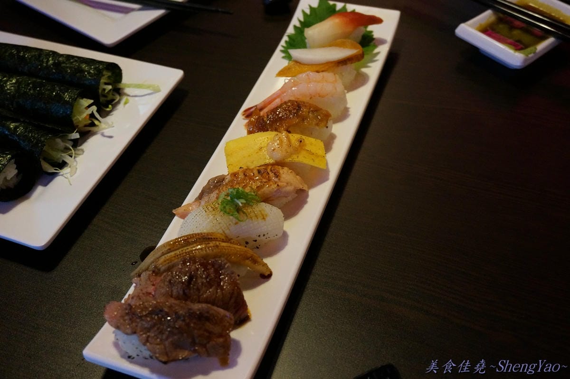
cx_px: 285
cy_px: 190
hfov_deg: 48.0
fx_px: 641
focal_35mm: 40
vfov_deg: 33.0
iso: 3200
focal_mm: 27
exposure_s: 1/125
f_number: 4.5
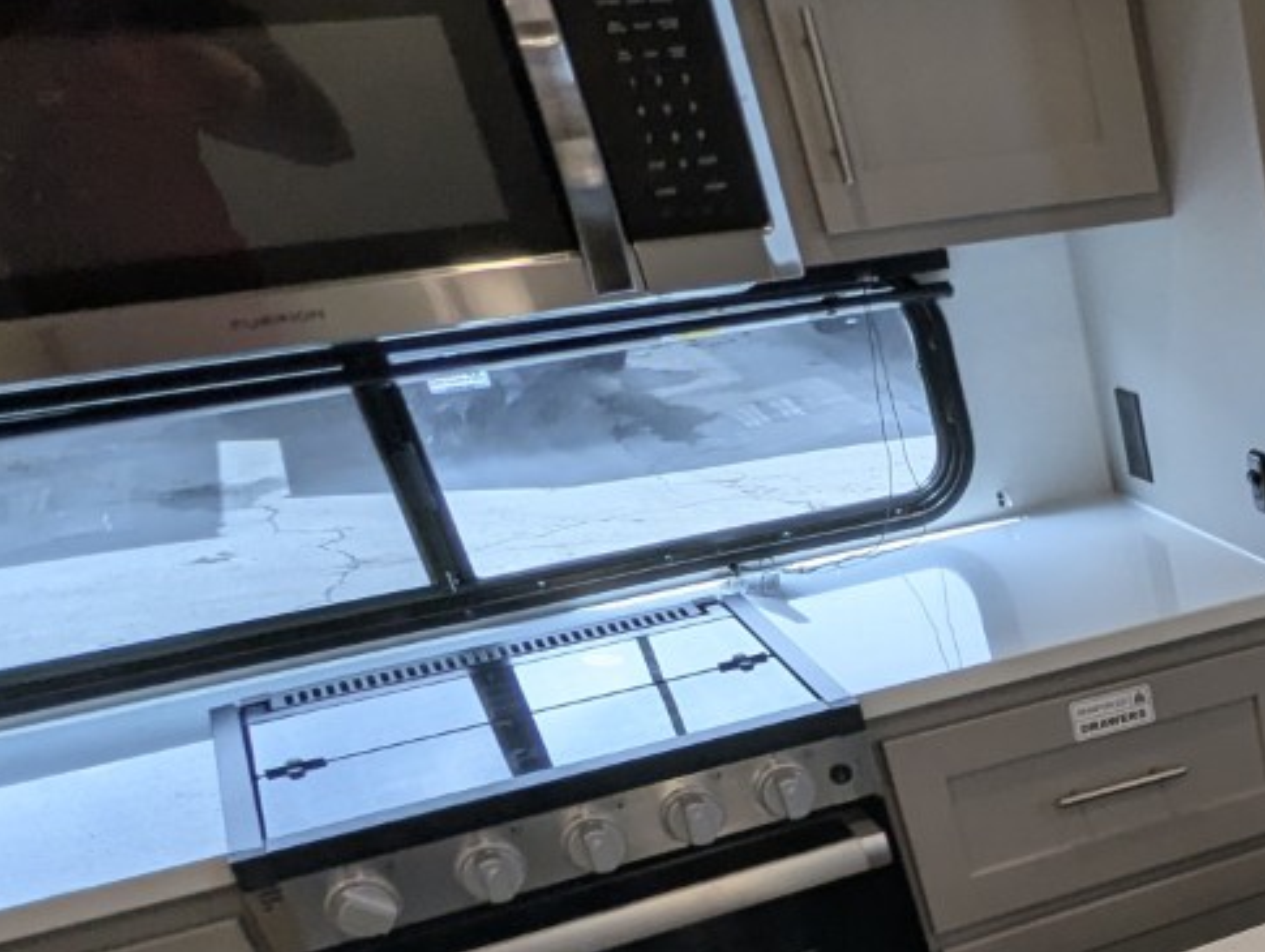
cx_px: 1598
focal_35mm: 46
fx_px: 1683
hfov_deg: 32.3
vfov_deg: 28.8
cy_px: 1033
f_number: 2.2
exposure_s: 1/131
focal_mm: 2.35
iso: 88
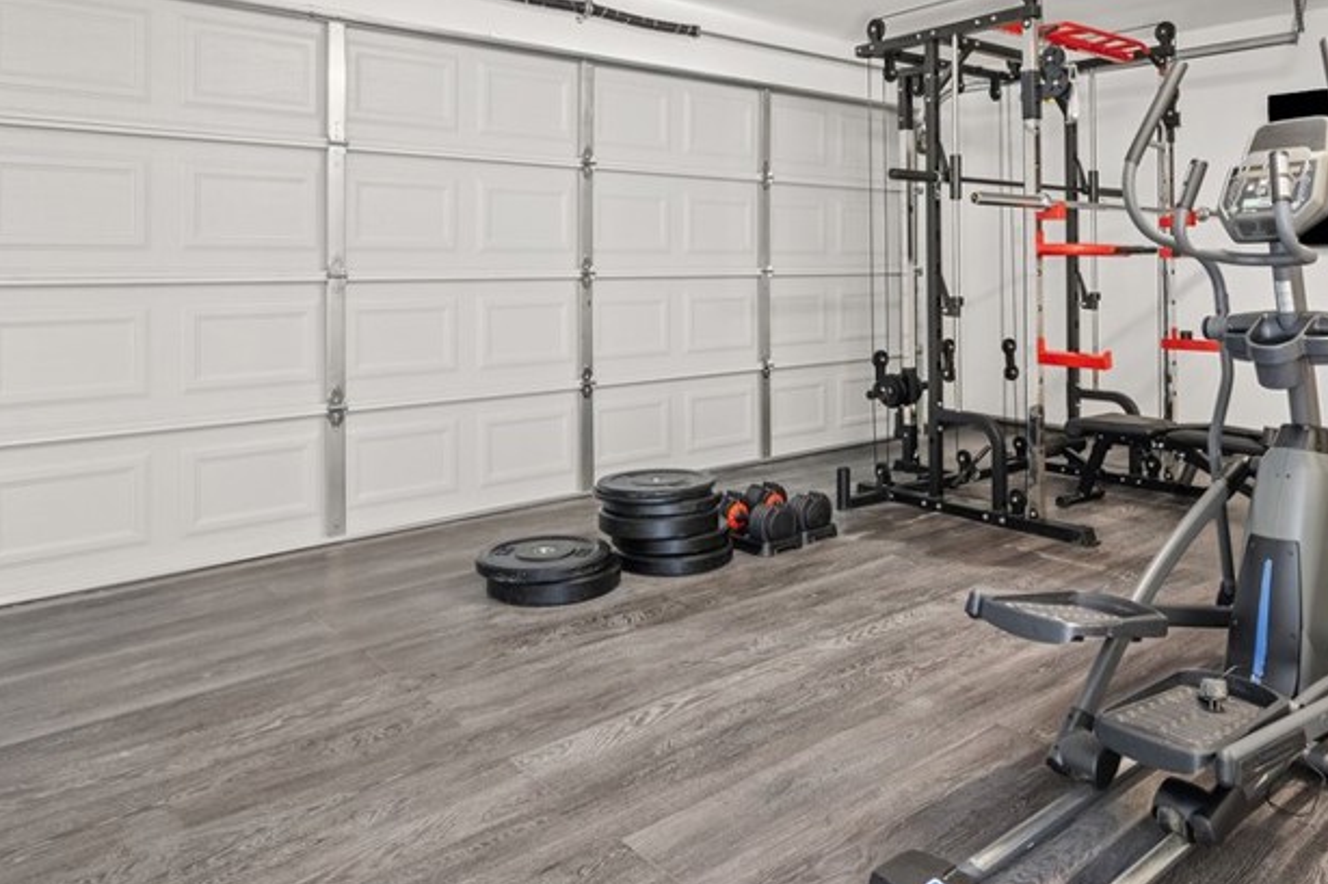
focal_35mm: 25
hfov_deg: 70.2
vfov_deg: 49.8
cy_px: 253
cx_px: 844
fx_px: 922
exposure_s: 1/2.5
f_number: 5.6
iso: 640
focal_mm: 15
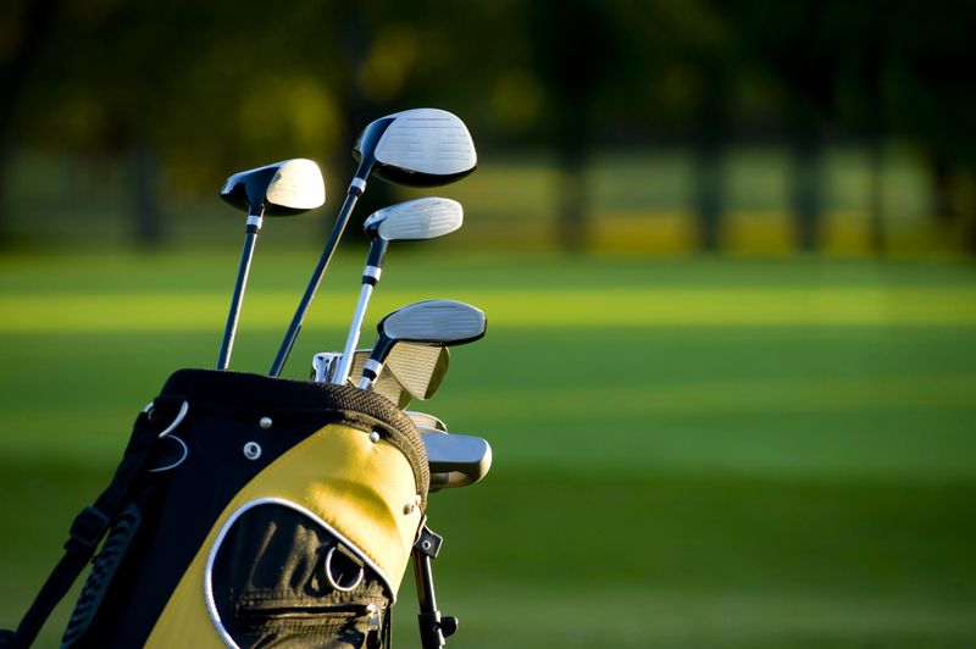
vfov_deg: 6.9
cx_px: 488
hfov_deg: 10.3
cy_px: 324
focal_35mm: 200
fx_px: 5418
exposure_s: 1/200
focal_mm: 200
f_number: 4.5
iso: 200
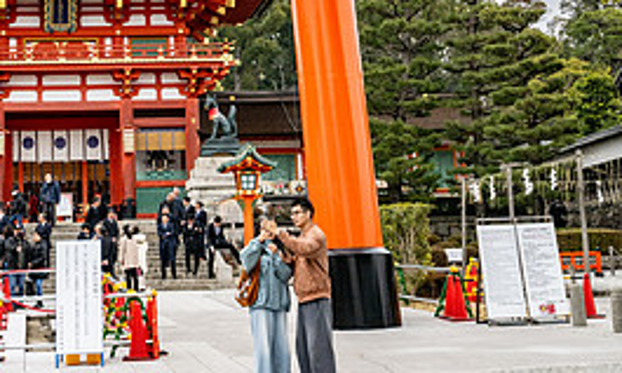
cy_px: -37
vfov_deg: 14.9
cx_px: 161
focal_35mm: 83
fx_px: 1391
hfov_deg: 24.9
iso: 400
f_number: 8
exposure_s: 1/500
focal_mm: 36
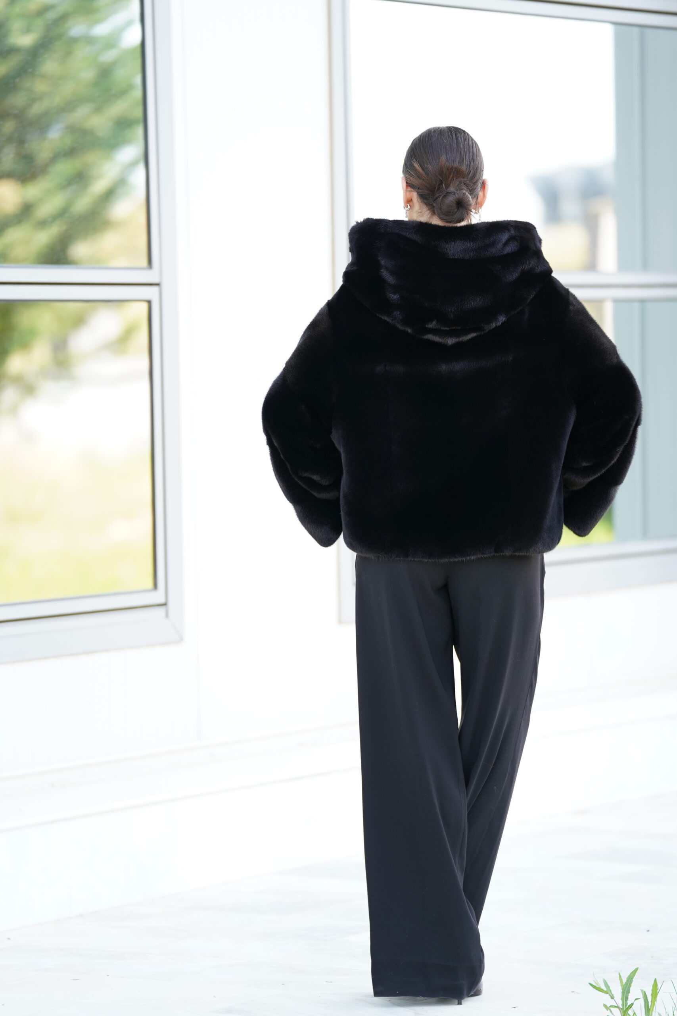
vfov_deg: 13.3
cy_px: 508
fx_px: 4343
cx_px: 338
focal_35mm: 154
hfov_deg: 8.9
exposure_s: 1/250
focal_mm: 154
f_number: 2.8
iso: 250
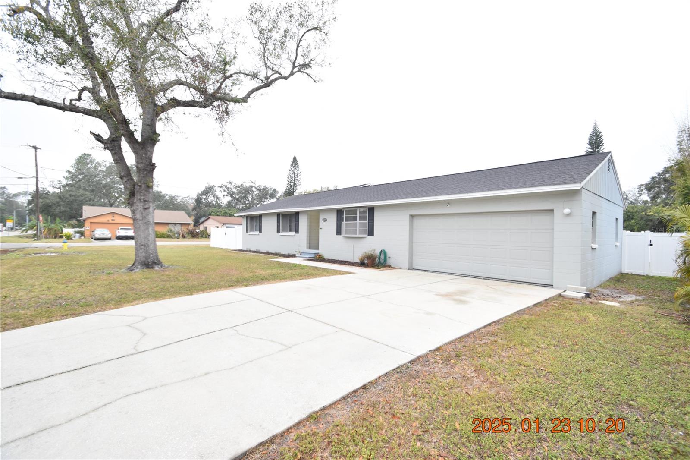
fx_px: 287
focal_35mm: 15
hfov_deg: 100.4
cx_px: 345
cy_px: 230
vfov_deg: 77.3
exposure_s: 1/125
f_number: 5.6
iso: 400
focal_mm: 10
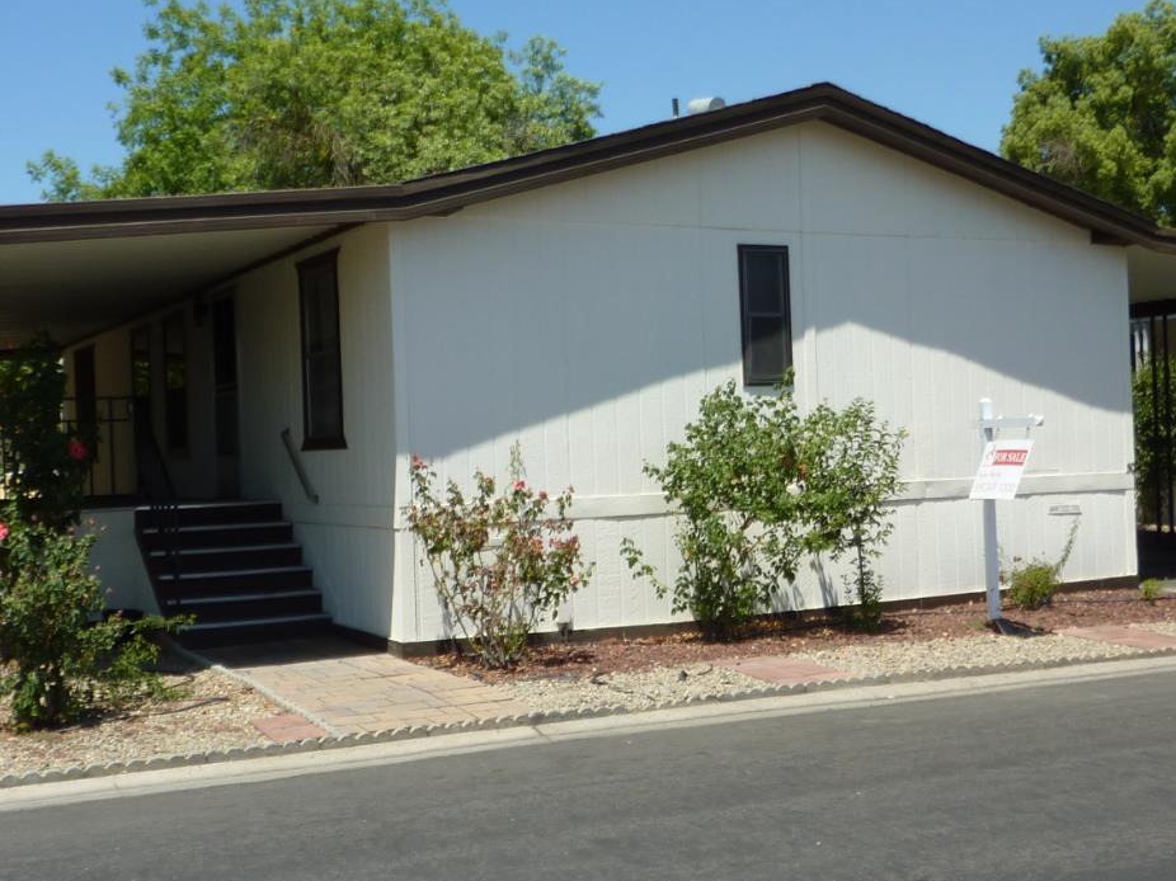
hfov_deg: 40.4
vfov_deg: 30.9
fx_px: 1596
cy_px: 467
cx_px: 627
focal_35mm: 47
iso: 80
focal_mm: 4.7
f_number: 5
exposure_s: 1/500
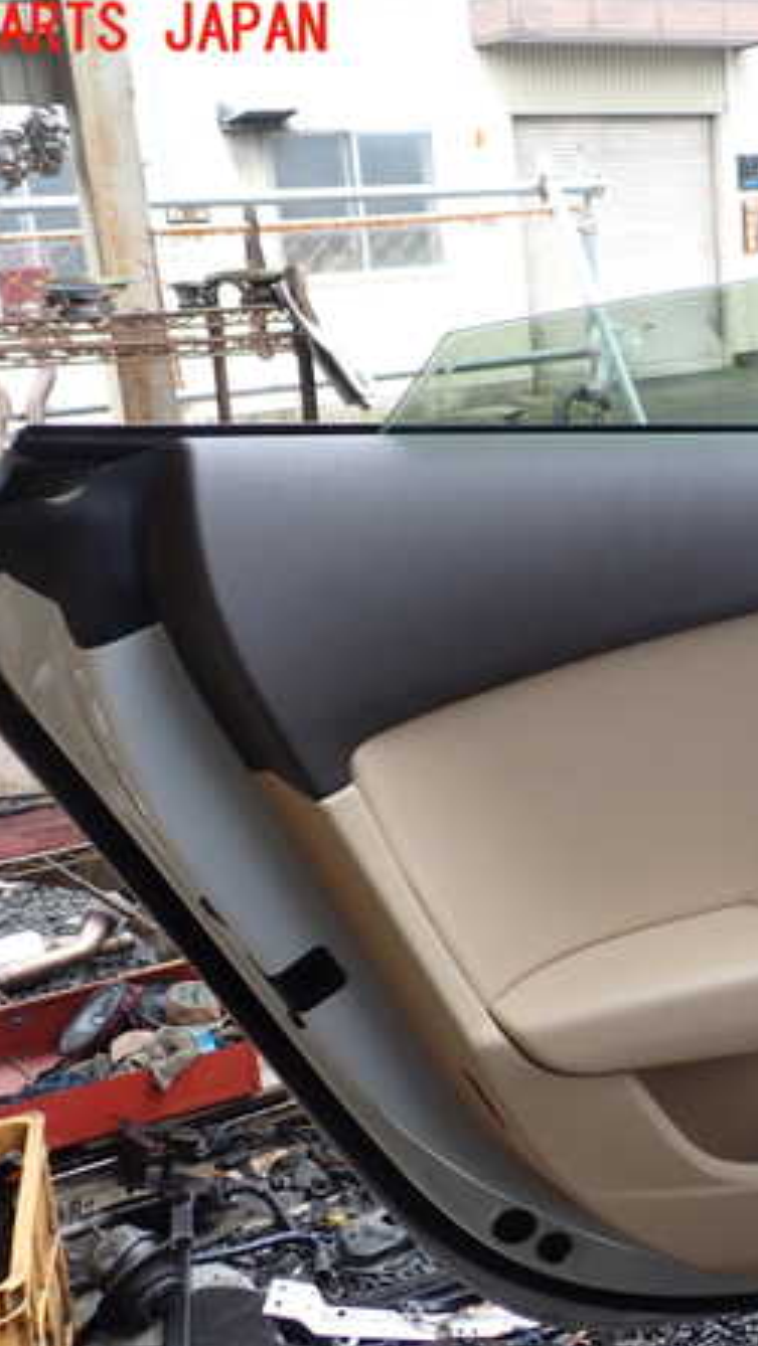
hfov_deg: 26.2
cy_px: 673
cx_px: 686
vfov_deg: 46.4
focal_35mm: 44
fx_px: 1572
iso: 100
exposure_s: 1/80
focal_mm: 5.4
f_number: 3.2
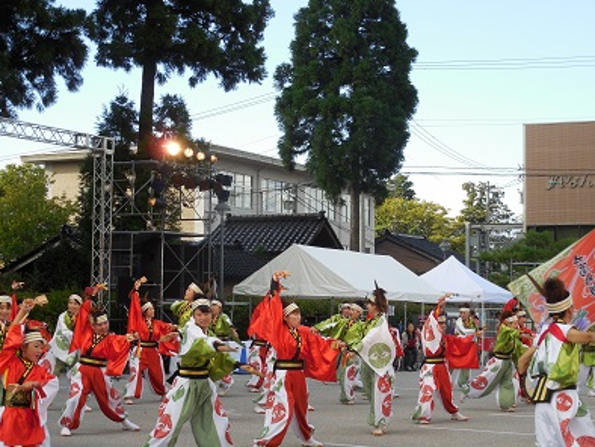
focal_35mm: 70
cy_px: 224
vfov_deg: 21.0
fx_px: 1204
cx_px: 294
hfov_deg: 27.8
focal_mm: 12.5
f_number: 4.4
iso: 125
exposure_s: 1/200
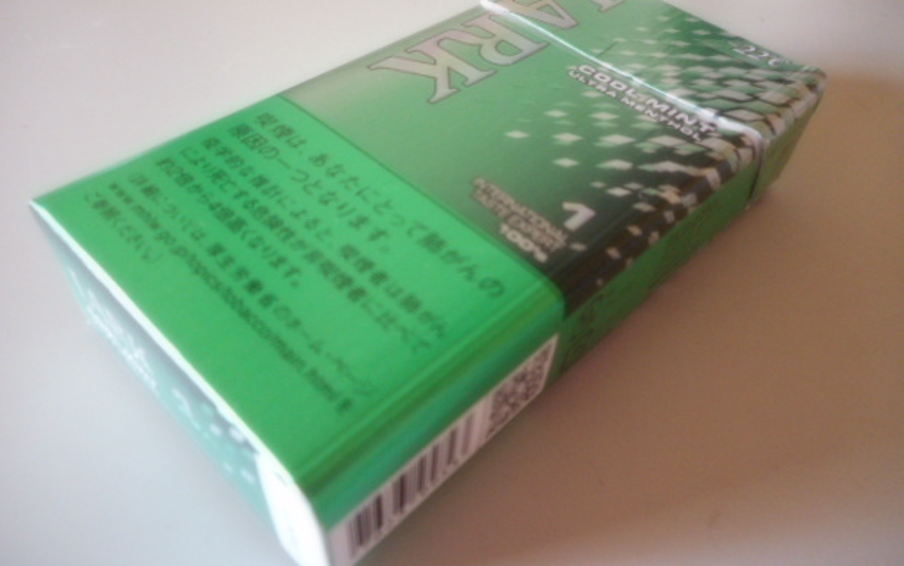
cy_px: 284
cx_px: 453
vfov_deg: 46.1
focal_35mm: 27
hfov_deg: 68.4
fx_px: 665
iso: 400
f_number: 3.7
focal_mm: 4.5
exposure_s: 1/10
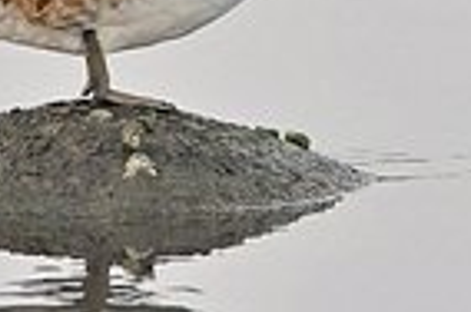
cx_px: 229
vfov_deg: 0.4
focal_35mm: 3788
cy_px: 139
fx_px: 49449
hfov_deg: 0.5
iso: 400
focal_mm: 700
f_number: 5.6
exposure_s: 1/200
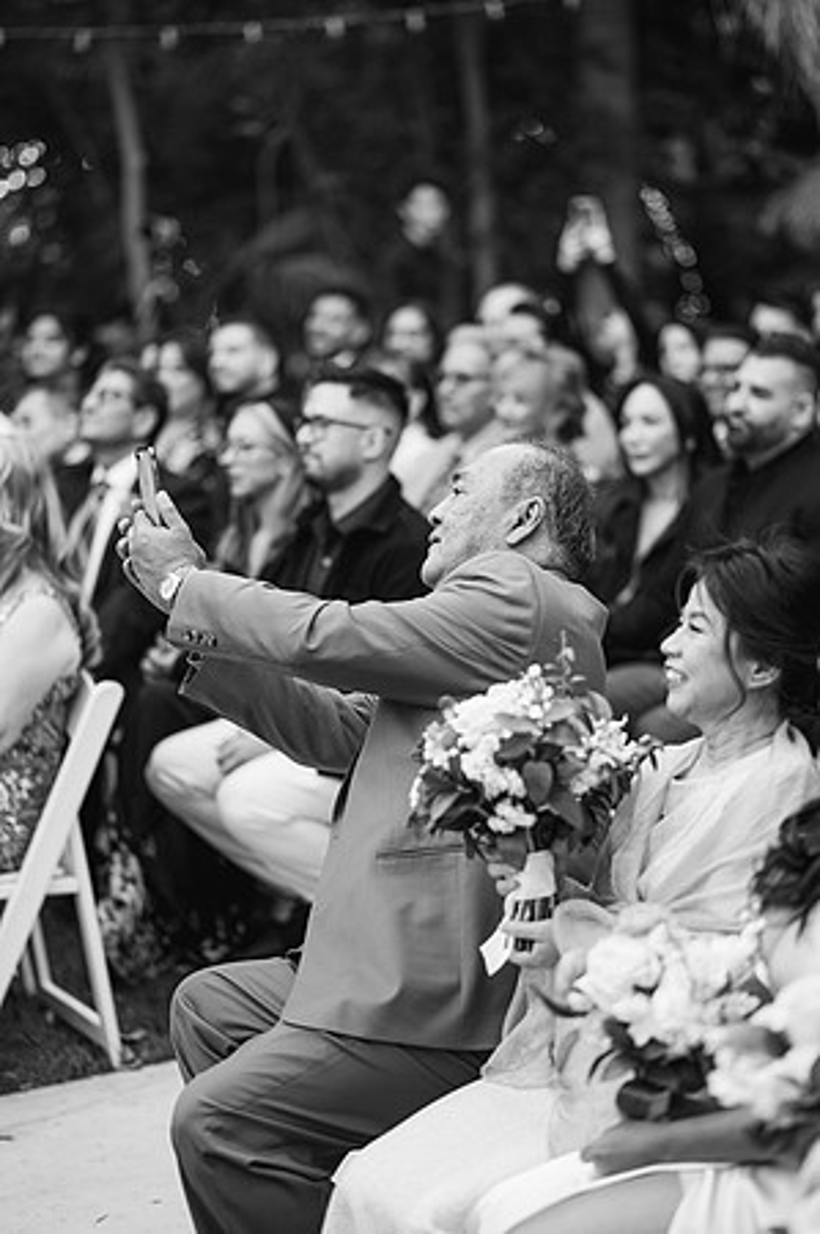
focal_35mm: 85
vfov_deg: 23.9
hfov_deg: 16.0
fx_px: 2911
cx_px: 410
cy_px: 617
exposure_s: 1/250
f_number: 2
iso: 200
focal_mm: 85
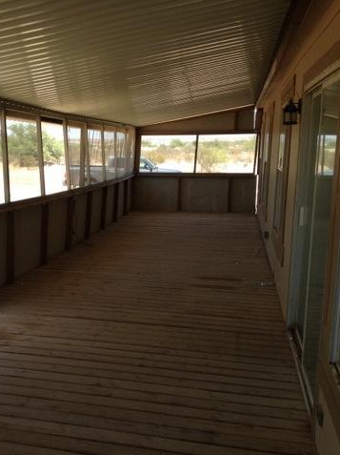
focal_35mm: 47
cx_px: 84
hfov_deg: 30.3
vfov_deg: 40.5
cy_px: 227
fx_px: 616
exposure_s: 1/336
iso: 50
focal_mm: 4.28
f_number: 2.4
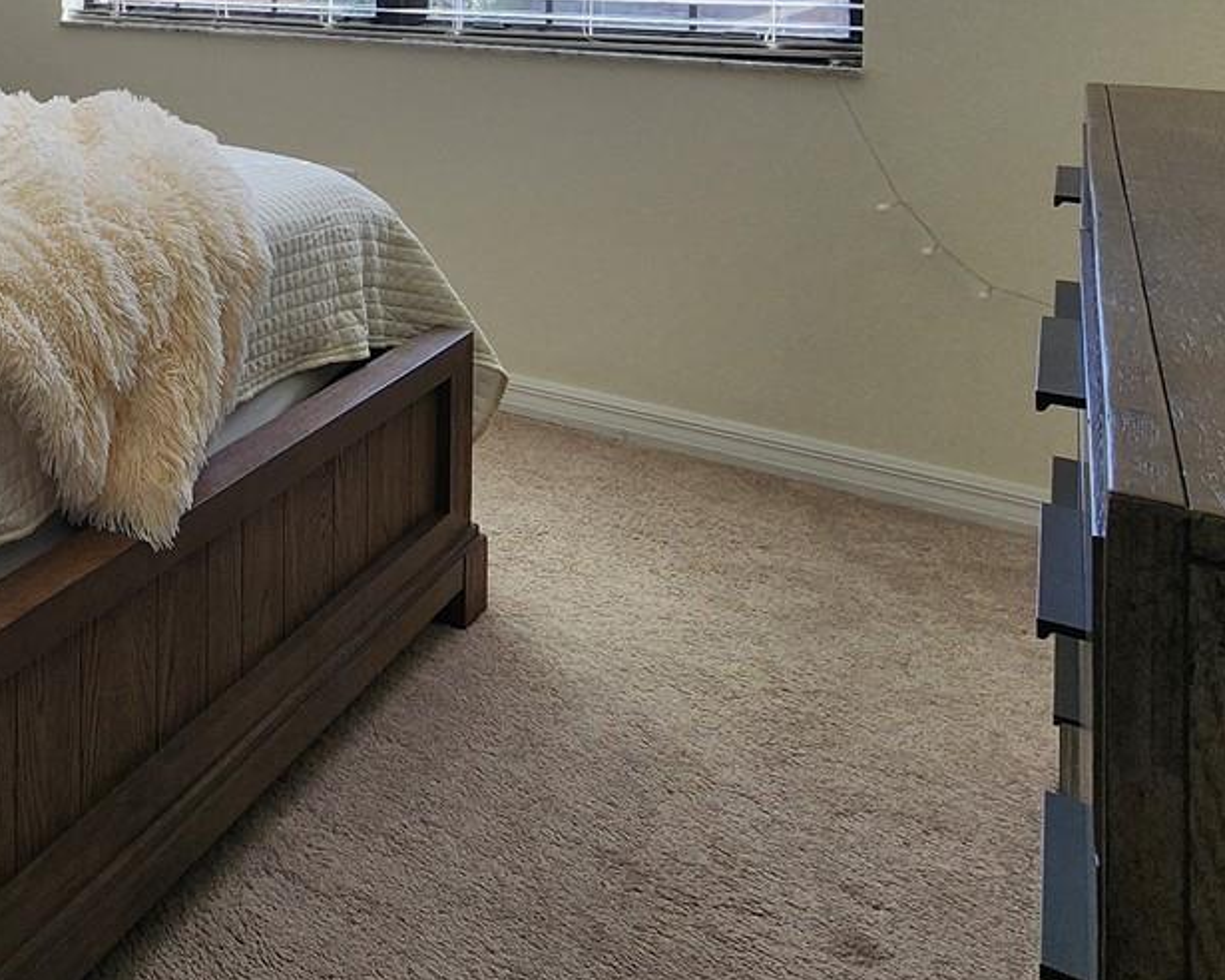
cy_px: -64
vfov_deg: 38.1
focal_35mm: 33
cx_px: -203
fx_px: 1196
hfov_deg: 40.4
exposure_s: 1/272
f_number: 2.2
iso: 50
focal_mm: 2.2
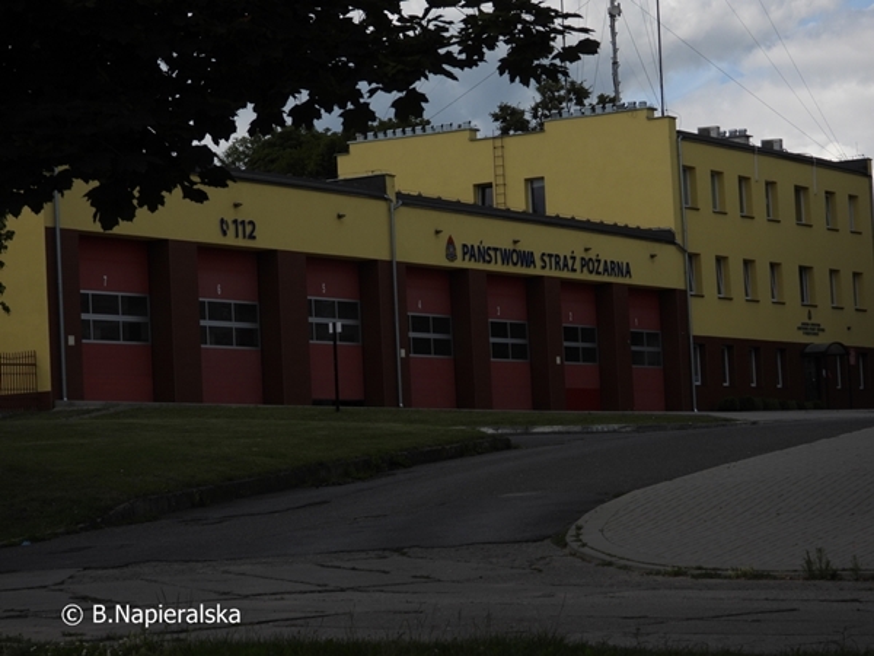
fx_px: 2651
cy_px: 328
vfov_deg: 14.1
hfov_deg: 18.7
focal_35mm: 105
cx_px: 437
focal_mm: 18.9
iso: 100
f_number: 4
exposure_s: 1/2000
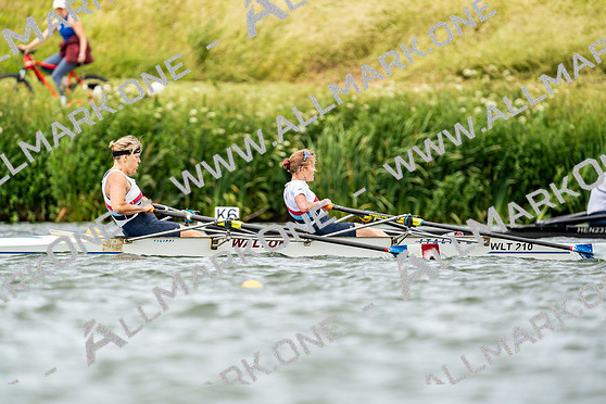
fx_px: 10503
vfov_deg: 2.2
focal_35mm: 624
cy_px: 198
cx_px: 304
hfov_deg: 3.3
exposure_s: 1/2000
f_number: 6.3
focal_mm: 600
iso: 500
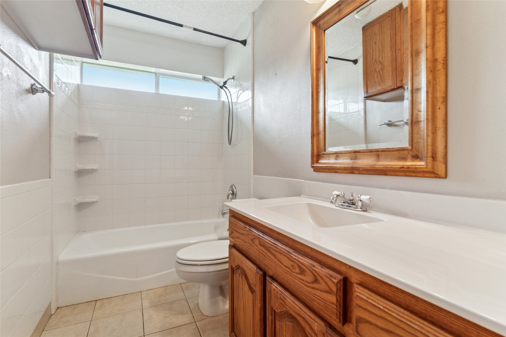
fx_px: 232
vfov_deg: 72.0
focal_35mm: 16
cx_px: 253
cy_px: 168
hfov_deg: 95.0
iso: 320
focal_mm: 11
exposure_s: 1/15
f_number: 8
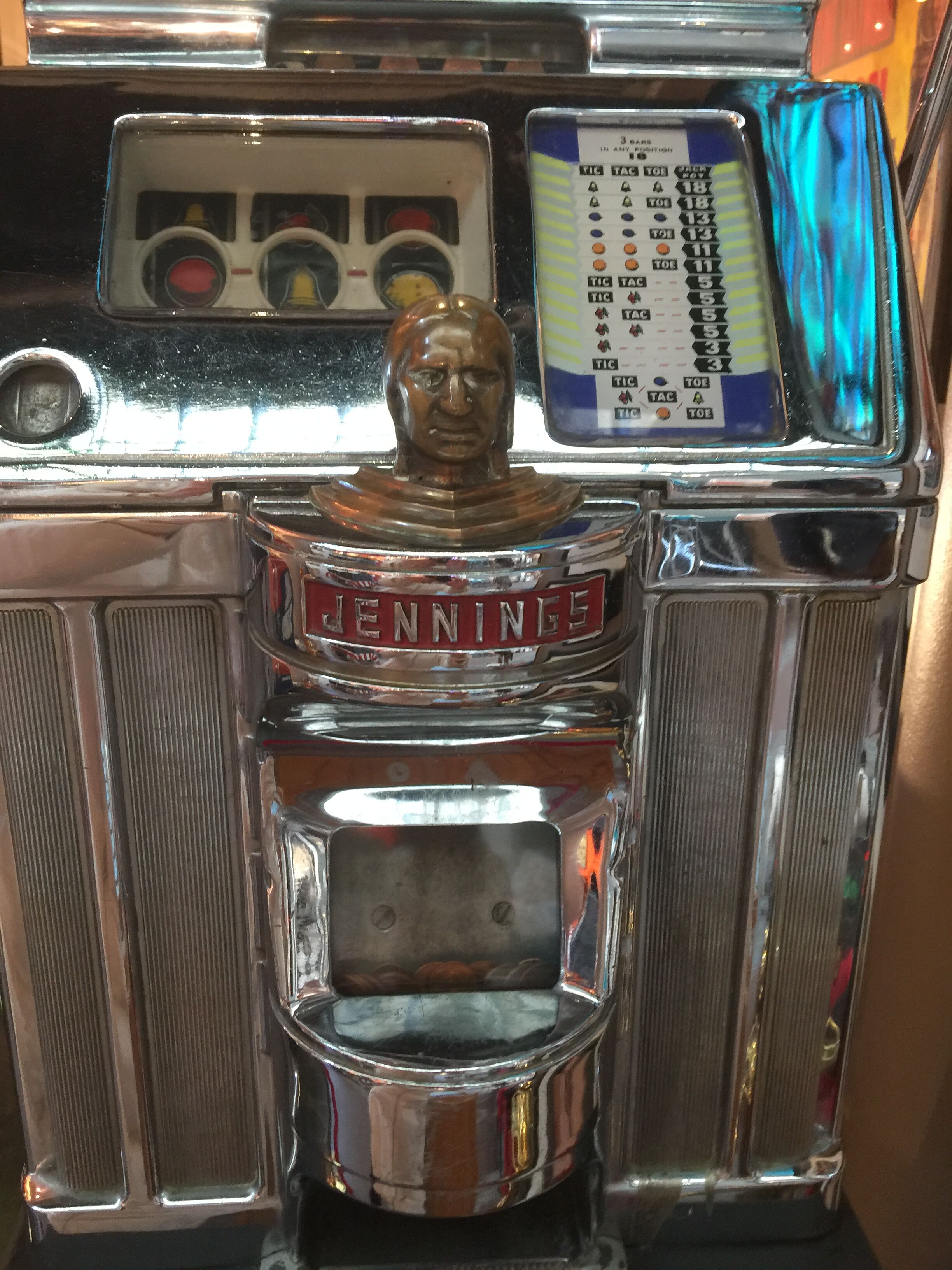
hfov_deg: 48.2
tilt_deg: -16.7
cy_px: 635
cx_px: 476
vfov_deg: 61.7
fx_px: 1063
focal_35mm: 29
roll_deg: +0.1
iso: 100
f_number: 2.2
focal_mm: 4.15
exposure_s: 1/17
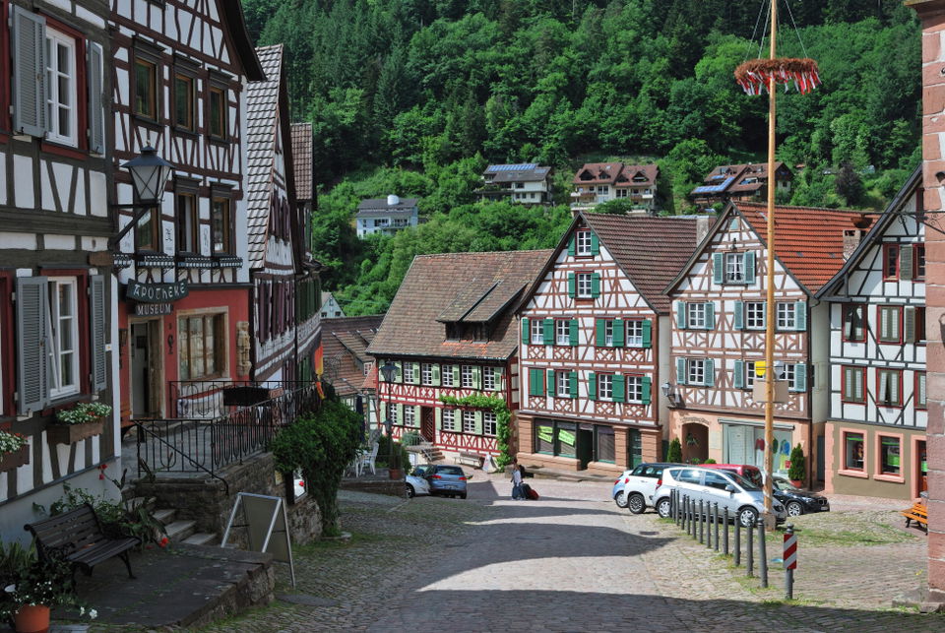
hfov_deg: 44.9
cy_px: 316
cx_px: 472
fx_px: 1143
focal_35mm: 44
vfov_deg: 30.9
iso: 100
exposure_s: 1/160
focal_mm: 29
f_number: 11
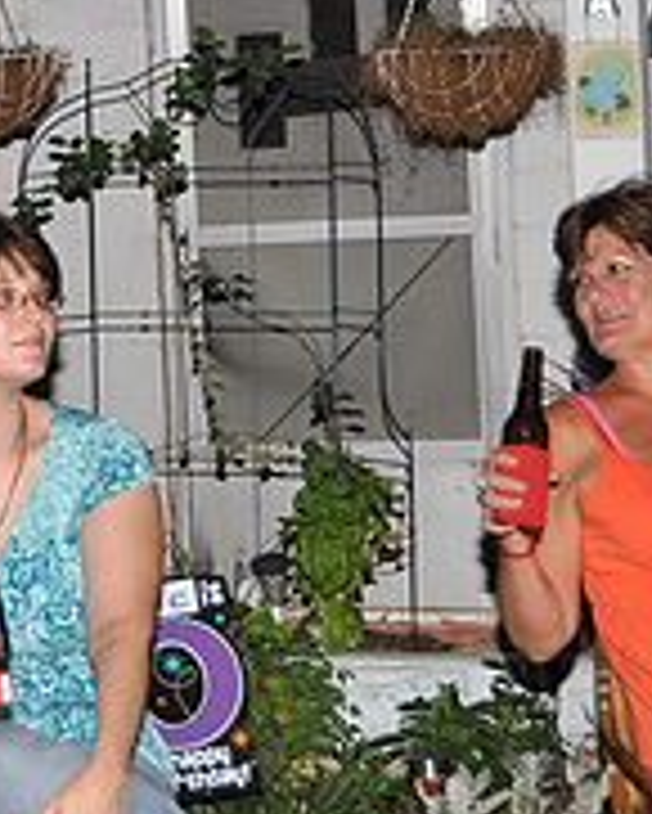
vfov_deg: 13.7
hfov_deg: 11.0
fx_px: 3362
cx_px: 18
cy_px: 106
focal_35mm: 140
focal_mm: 31
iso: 200
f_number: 4.2
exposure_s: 1/60
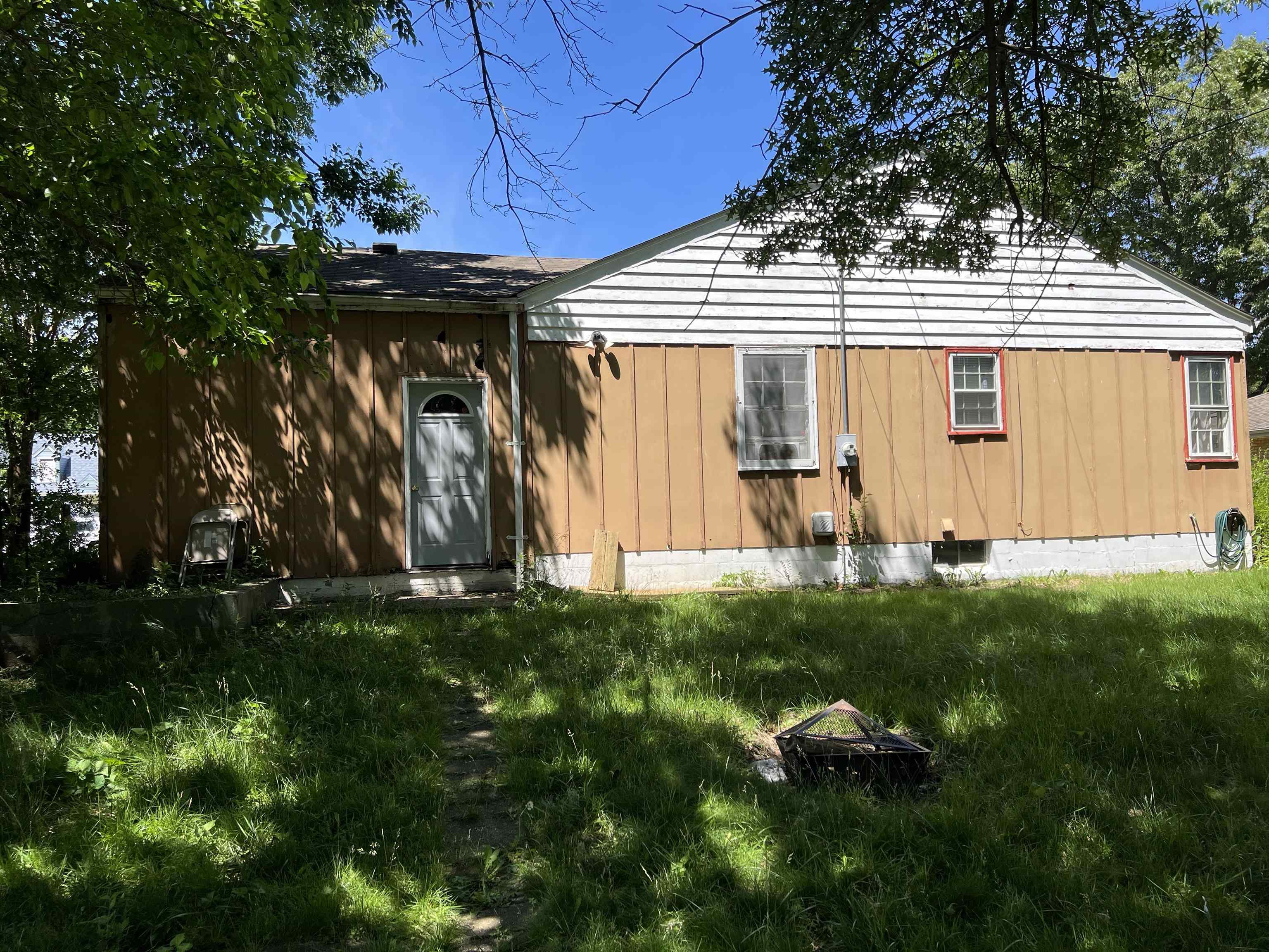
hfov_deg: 67.3
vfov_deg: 53.1
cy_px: 476
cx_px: 634
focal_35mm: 26
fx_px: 953
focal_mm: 5.7
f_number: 1.5
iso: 50
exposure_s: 1/2404
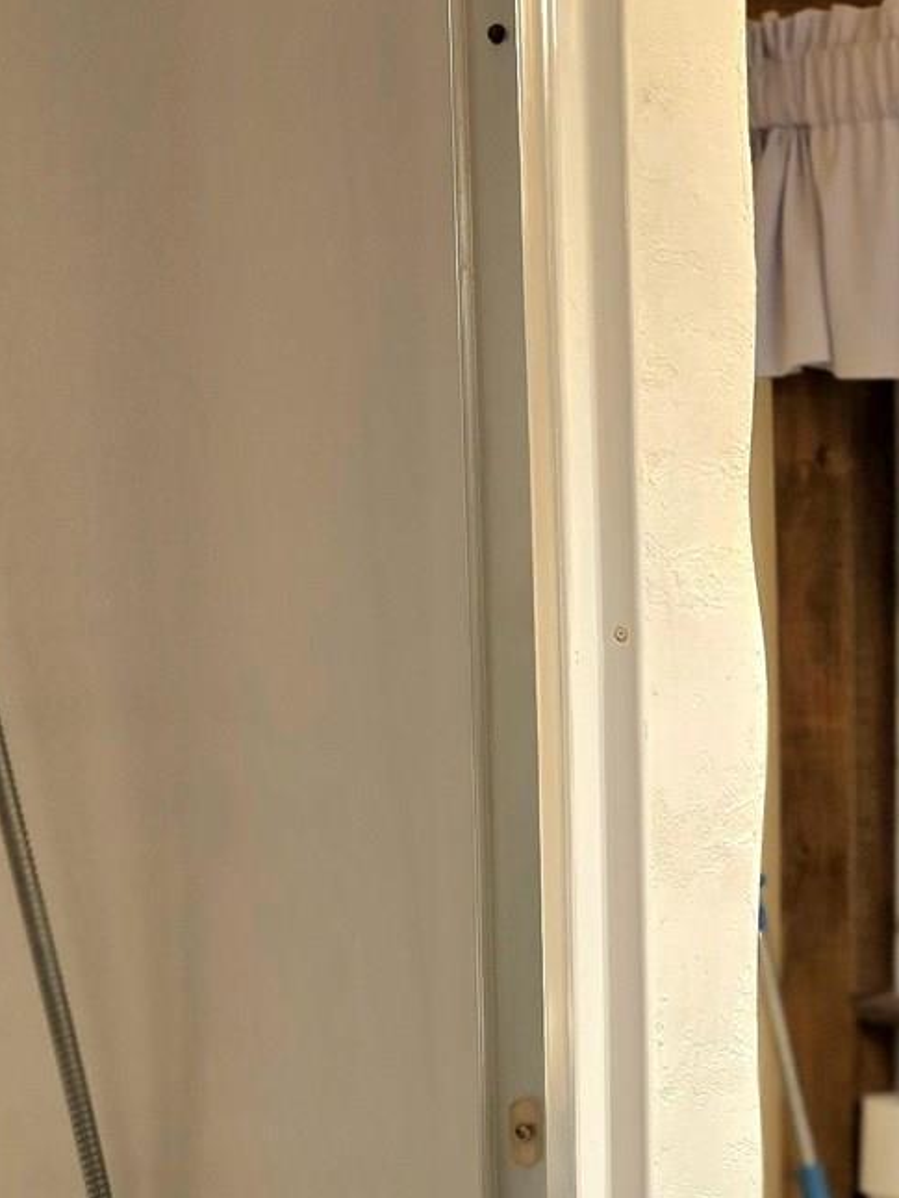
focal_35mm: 82
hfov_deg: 17.4
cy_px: 903
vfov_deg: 23.6
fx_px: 2838
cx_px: 990
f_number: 1.7
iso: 80
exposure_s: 1/60.2
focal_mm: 6.25
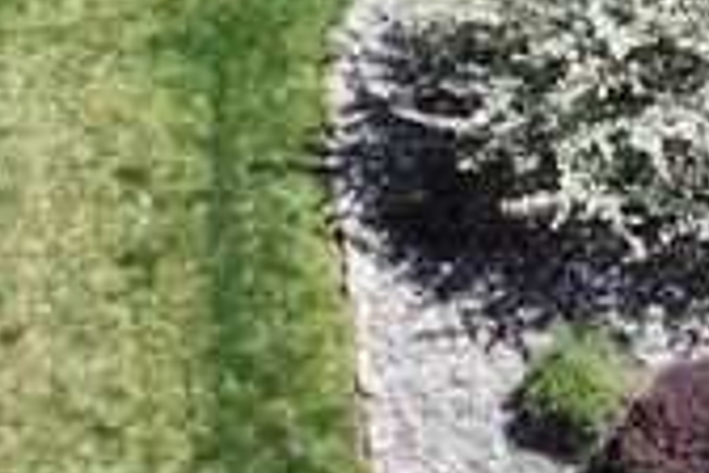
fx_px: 2993
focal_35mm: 152
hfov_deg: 13.1
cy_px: -690
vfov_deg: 8.2
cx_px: -186
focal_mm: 12.29
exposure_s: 1/1600
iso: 100
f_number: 2.8
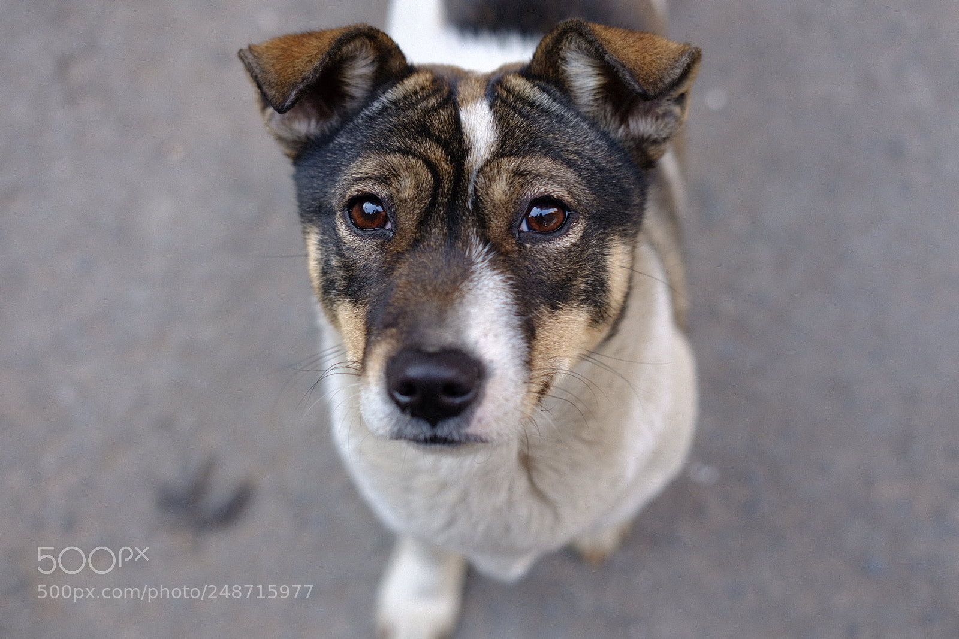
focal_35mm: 53
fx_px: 1412
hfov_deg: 37.5
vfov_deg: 25.5
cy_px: 320
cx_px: 480
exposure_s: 1/42
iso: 200
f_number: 2.8
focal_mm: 35
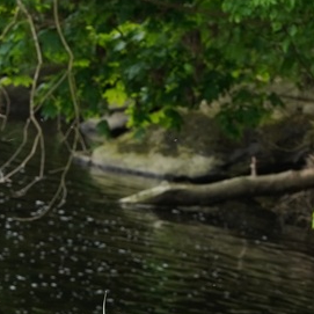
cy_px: 541
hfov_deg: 3.4
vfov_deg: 3.4
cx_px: 163
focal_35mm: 508
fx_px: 5213
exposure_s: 1/125
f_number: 9
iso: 640
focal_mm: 90
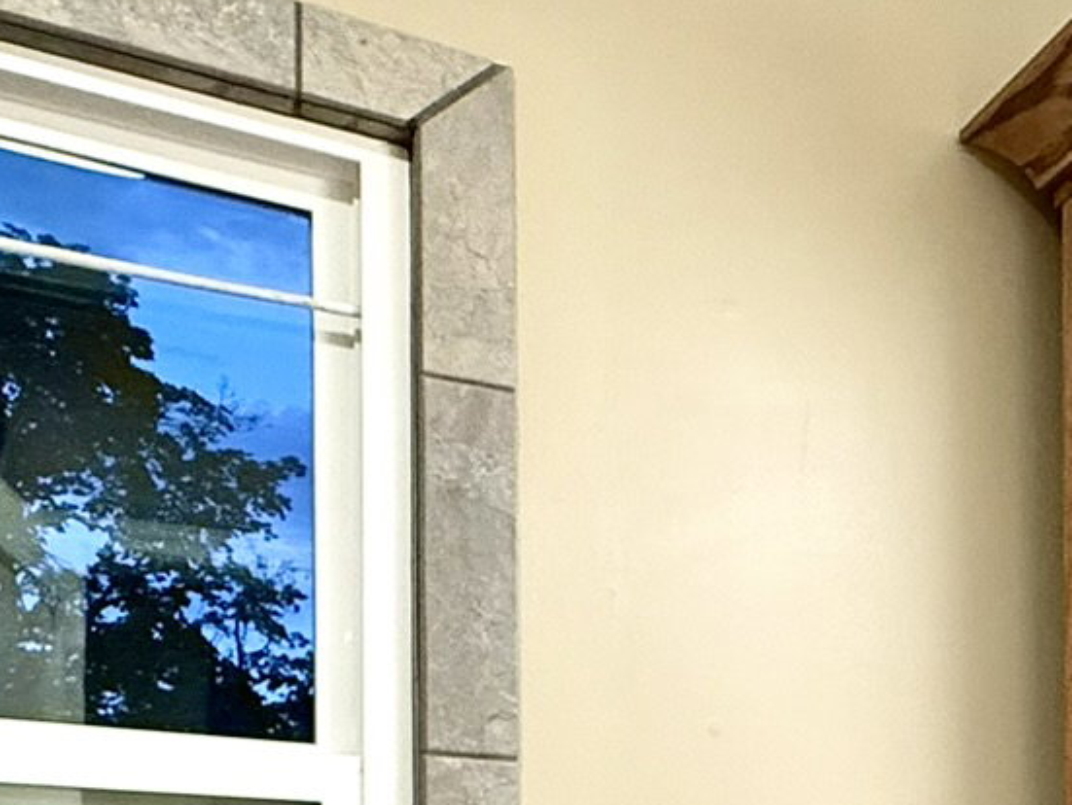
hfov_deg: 32.2
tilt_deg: -0.9
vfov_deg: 24.7
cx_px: 1197
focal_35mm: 52
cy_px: 1021
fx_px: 1611
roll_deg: -0.3
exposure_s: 1/60
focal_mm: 2.22
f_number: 2.2
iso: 400
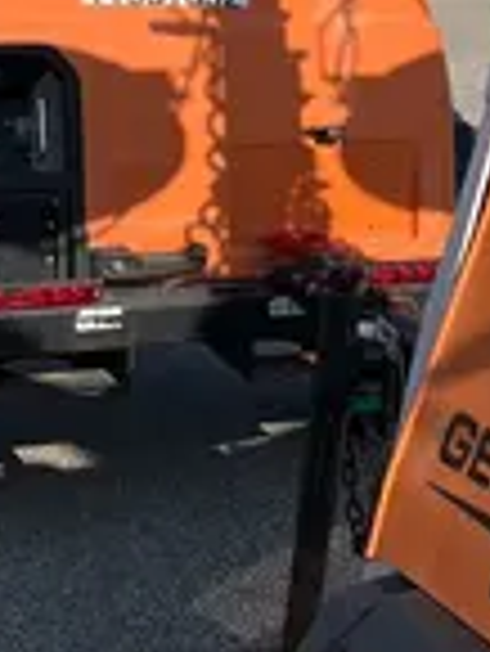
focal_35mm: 131
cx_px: 953
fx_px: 2469
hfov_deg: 10.5
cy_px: 20
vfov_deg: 14.8
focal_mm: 5.1
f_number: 1.6
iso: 50
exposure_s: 1/3745
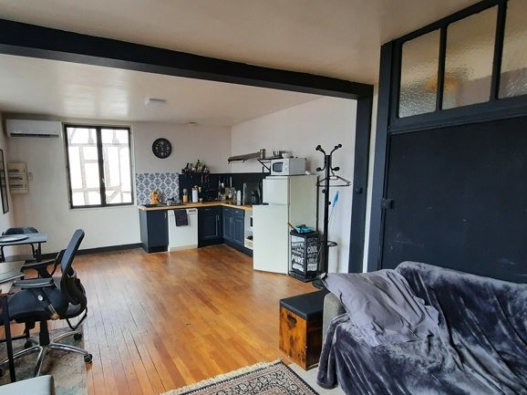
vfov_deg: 71.4
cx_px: 197
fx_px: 274
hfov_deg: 86.0
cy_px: 215
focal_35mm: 18
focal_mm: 1.74
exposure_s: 1/50
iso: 80
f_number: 2.2
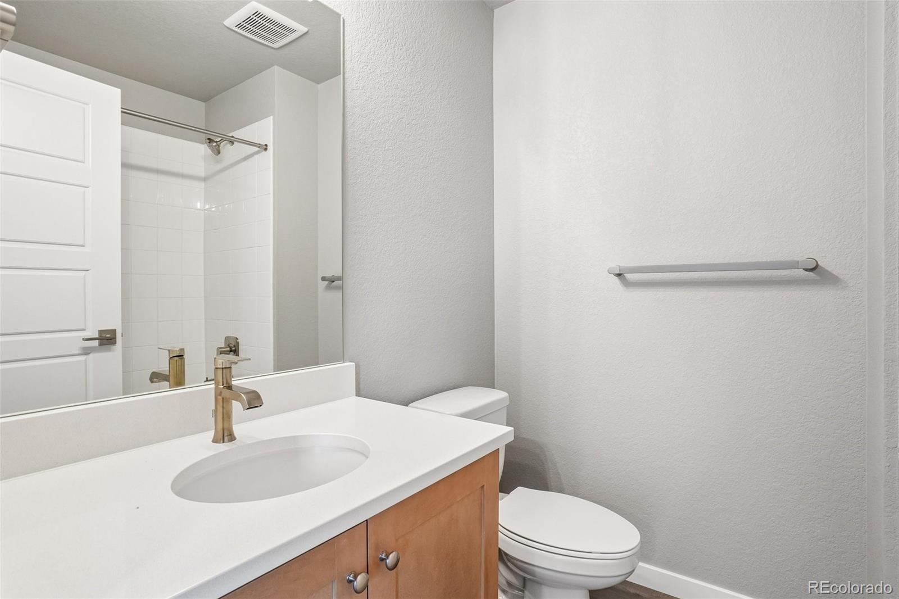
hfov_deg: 95.0
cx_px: 450
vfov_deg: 72.0
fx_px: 412
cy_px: 300
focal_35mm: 16
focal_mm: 11
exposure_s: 1/15
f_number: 8
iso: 400
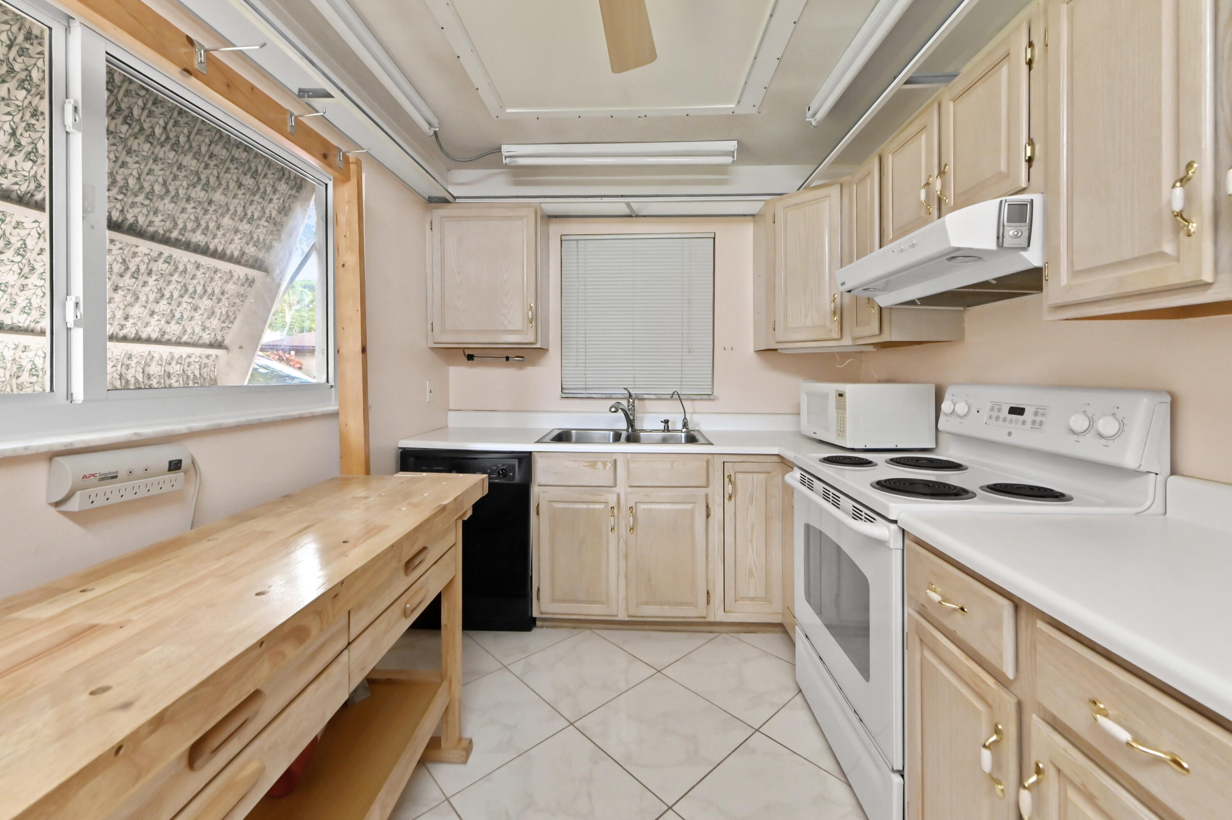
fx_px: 479
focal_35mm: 14
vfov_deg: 81.1
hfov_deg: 104.3
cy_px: 410
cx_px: 616
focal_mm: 14
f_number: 9
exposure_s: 1/15
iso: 1600
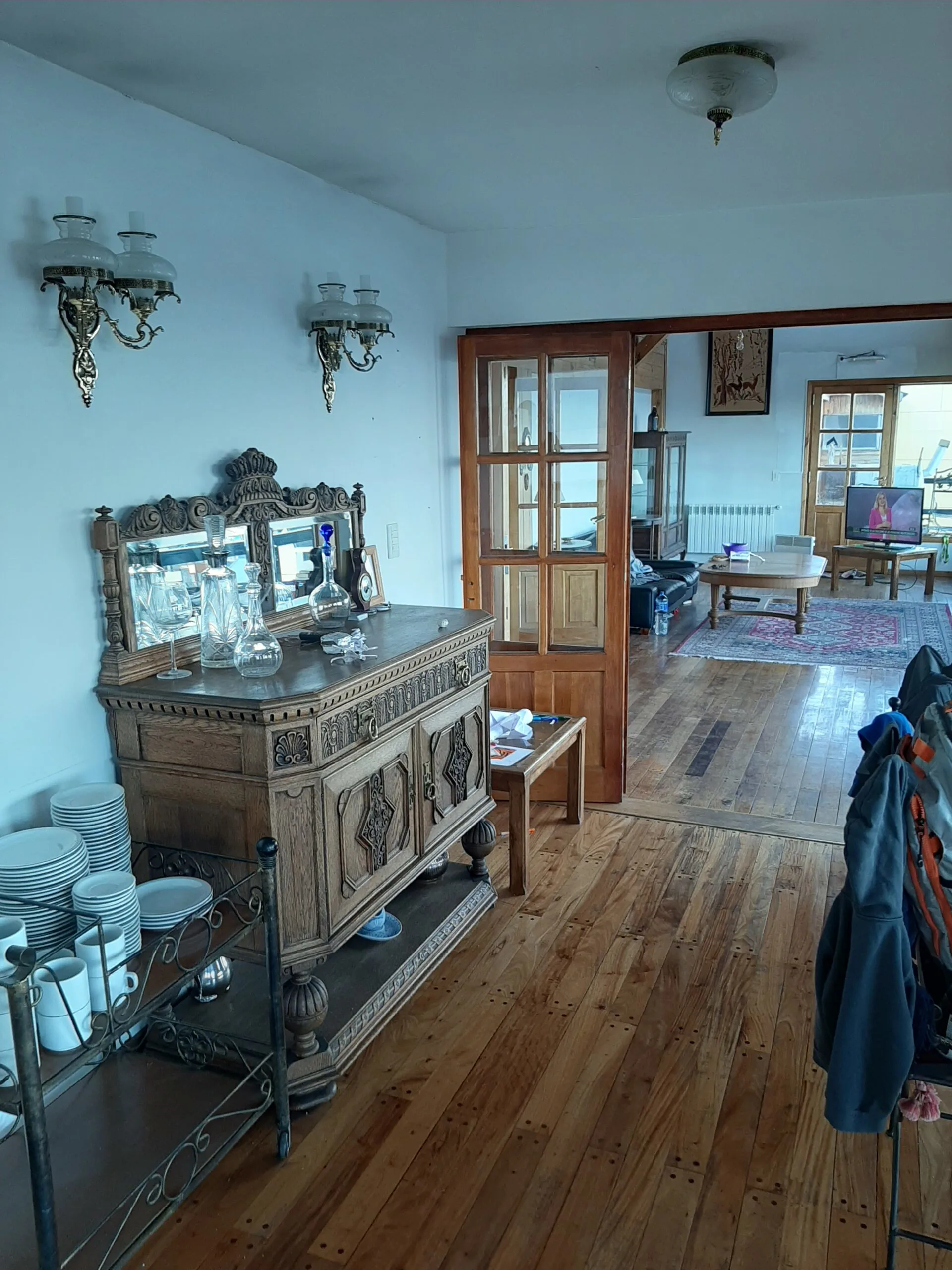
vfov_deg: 67.3
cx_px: 476
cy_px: 635
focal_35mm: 26
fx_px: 953
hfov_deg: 53.1
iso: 64
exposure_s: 1/50
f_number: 1.7
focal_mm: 3.93
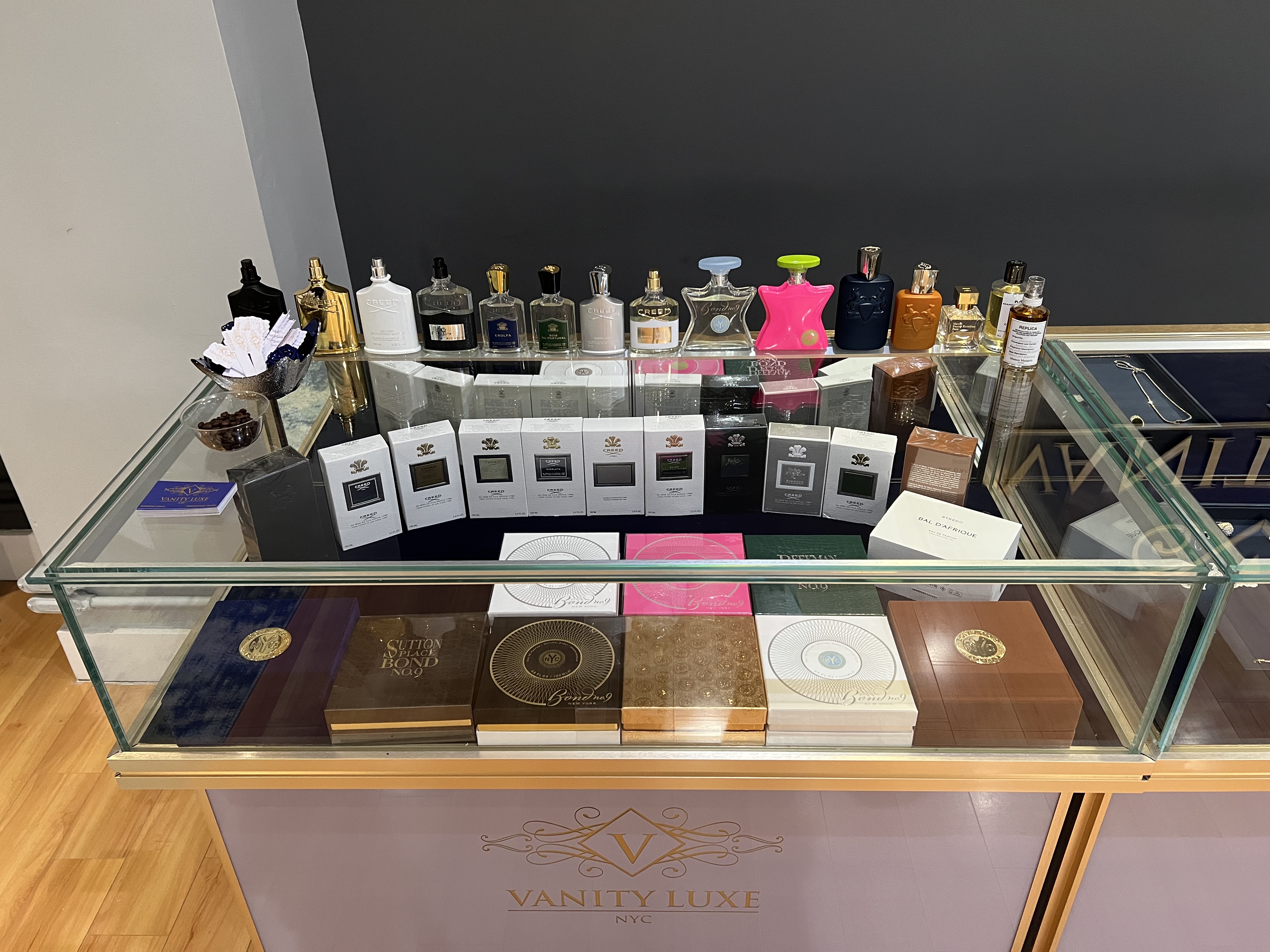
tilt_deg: -31.4
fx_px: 954
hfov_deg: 67.3
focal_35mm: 26
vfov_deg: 53.1
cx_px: 635
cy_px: 476
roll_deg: +2.3
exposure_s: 1/60
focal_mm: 5.7
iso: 200
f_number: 1.5
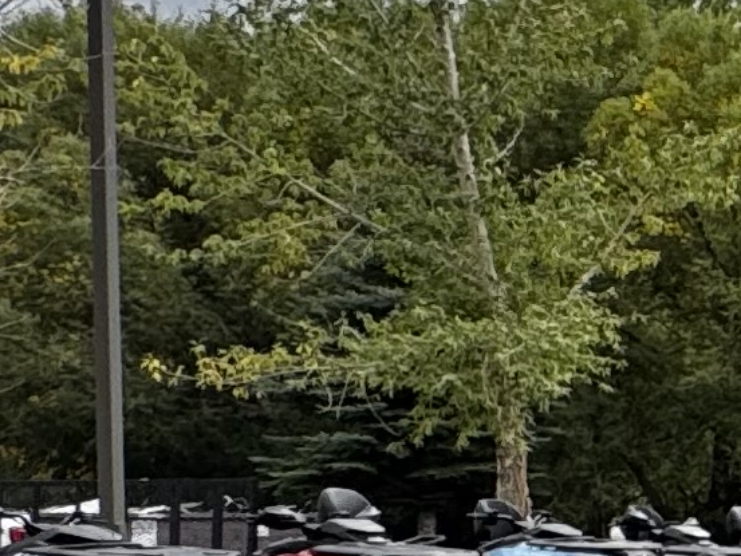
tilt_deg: -0.3
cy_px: 490
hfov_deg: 12.1
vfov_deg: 14.4
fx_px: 2184
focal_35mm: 102
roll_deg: +1.7
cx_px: 2076
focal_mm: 2.22
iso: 40
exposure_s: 1/265
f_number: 2.2
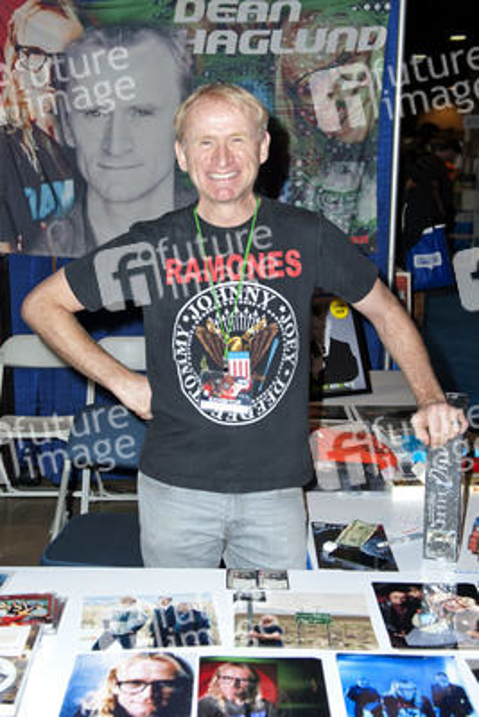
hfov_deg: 36.9
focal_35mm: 36
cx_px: 240
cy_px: 358
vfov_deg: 53.1
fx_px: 718
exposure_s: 1/320
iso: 400
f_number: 4
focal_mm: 36
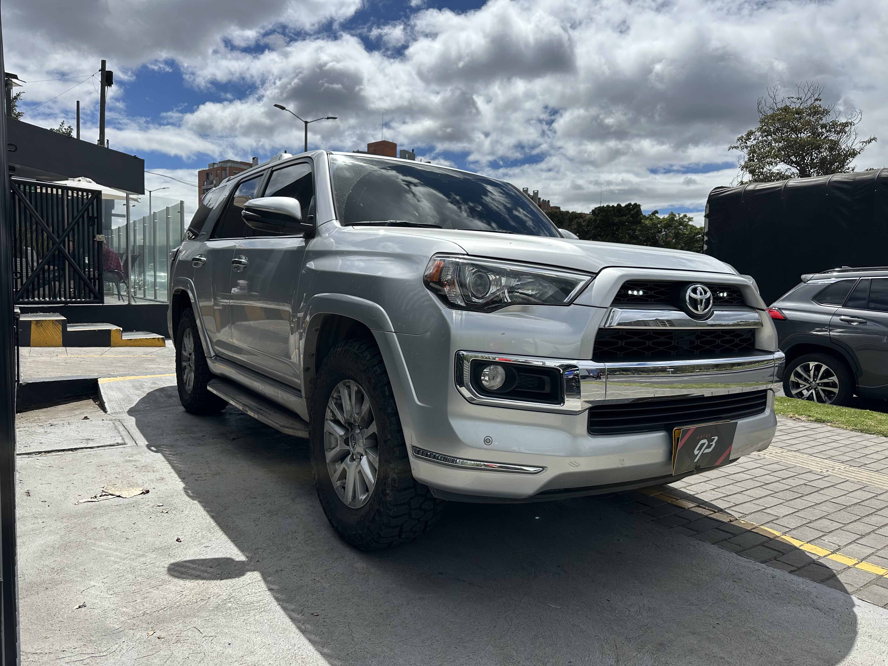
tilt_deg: -4.2
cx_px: 444
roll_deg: -1.8
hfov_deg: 71.6
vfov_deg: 56.8
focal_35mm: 24
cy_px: 333
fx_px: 616
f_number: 1.78
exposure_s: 1/6211
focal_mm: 6.86
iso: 80
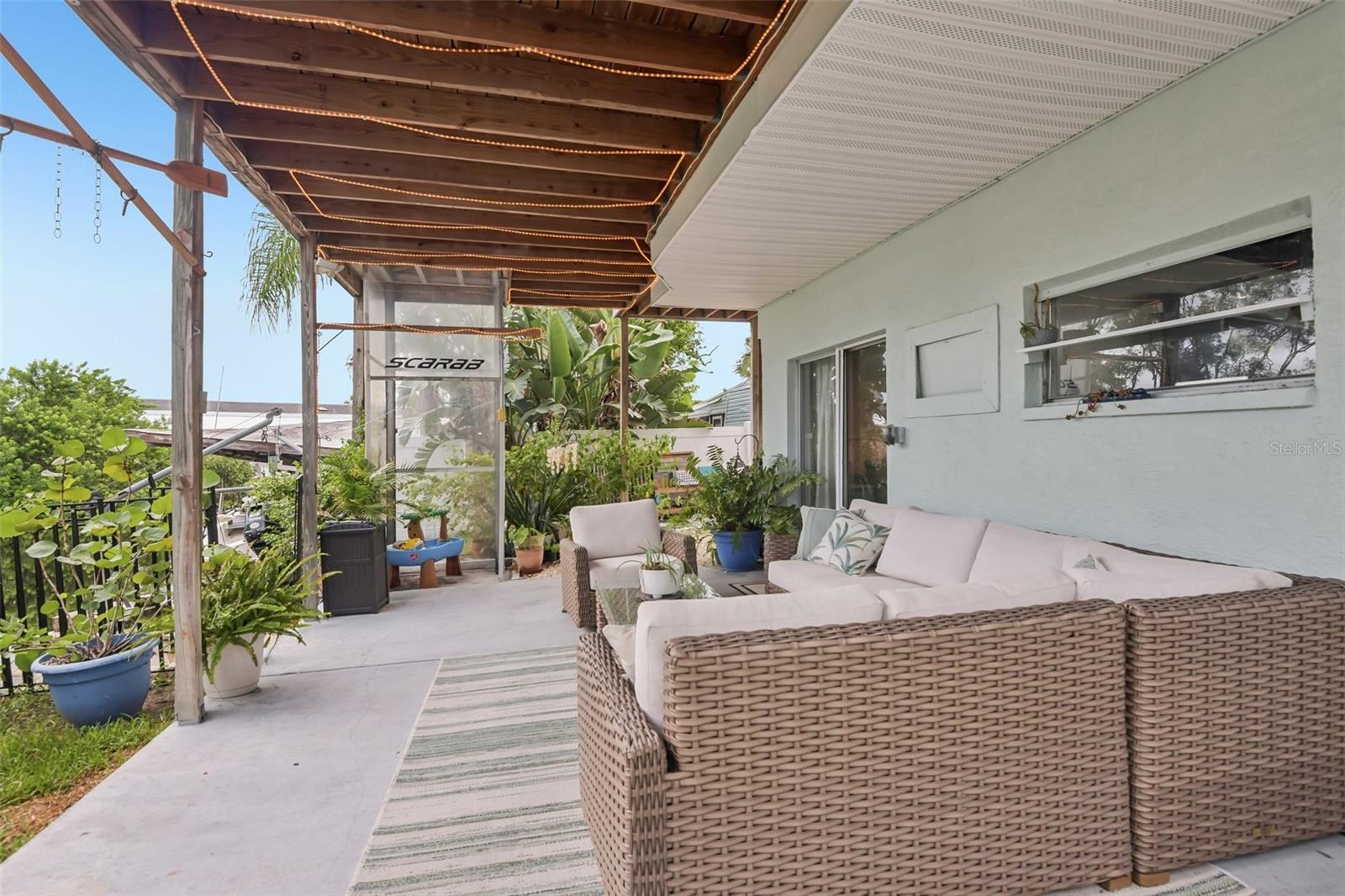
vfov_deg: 73.7
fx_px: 598
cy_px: 448
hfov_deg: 96.7
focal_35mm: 16
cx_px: 672
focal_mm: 16
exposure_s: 1/50
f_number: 8
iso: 400
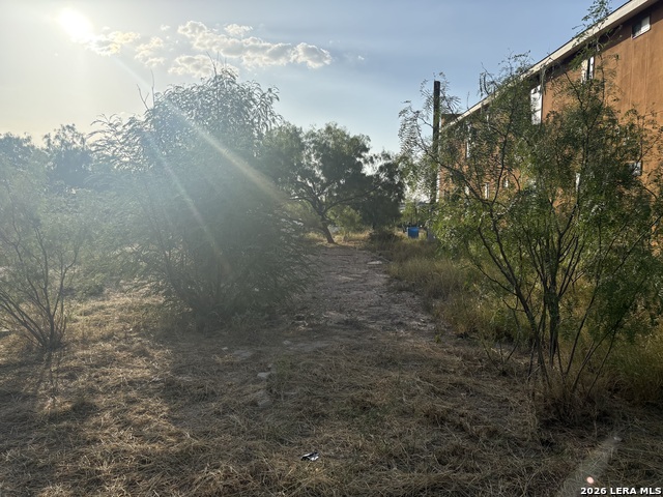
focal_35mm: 26
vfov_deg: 53.1
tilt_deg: -6.2
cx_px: 332
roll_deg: +0.4
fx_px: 498
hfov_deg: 67.3
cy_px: 248
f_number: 1.6
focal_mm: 5.96
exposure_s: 1/6329
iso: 64
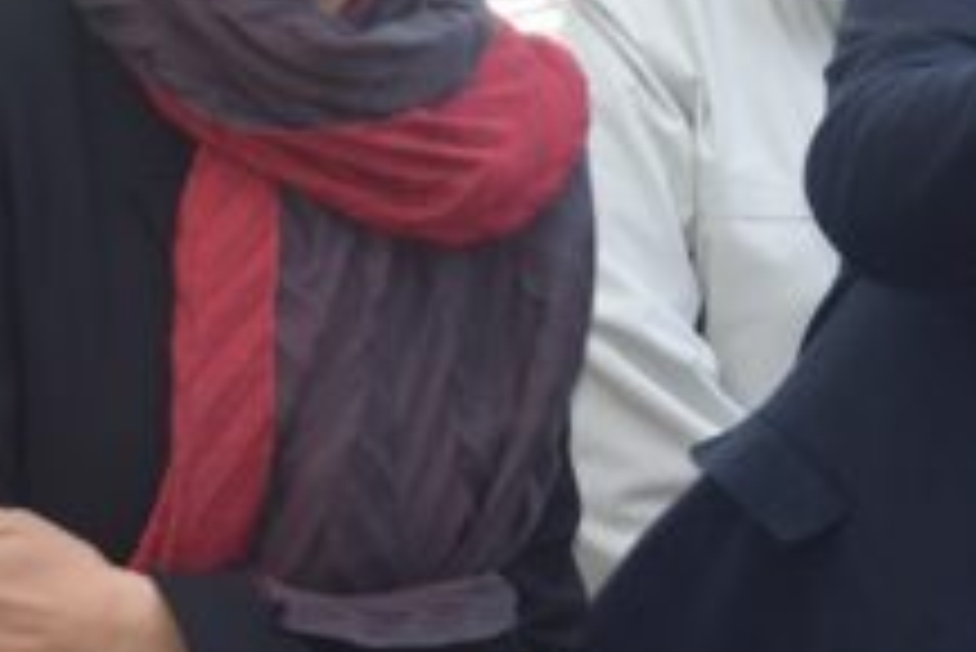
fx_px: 8925
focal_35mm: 329
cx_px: 391
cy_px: 144
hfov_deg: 6.3
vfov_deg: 4.2
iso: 200
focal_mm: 62
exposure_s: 1/125
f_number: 5.6
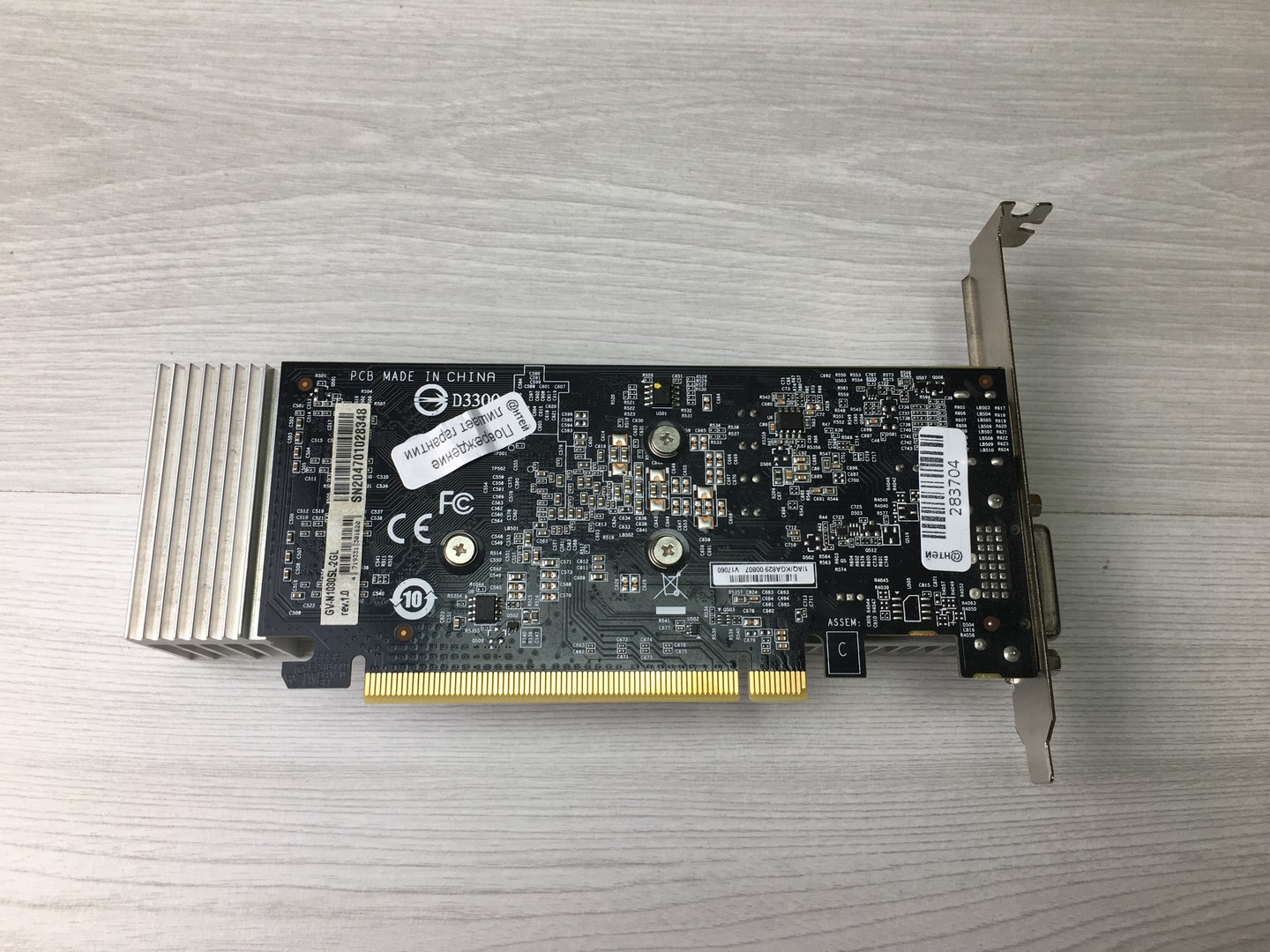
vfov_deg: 48.2
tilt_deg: -73.2
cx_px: 635
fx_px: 1064
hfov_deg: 61.7
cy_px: 476
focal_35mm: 29
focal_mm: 4.15
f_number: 2.2
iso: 32
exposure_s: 1/100
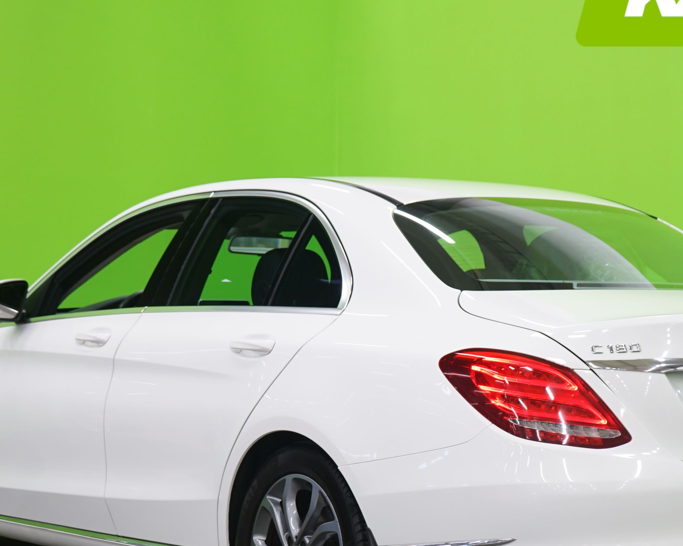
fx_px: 1900
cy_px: 341
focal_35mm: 94
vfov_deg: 16.3
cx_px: 405
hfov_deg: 20.4
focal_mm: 50
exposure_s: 1/8
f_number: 5
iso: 400
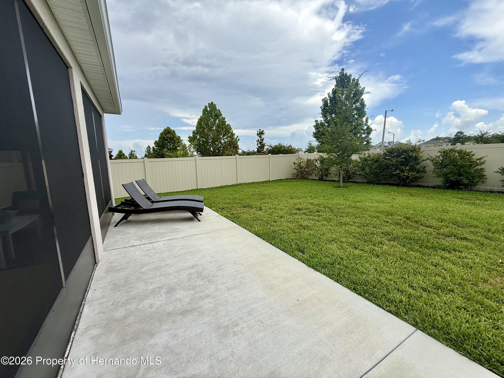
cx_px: 252
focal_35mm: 14
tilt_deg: -7.9
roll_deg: +1.0
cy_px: 189
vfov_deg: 85.7
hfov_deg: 102.1
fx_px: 204
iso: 50
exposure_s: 1/970
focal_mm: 2.22
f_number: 2.2
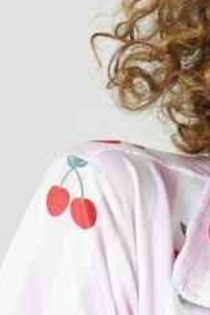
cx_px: 206
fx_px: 2429
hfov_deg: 4.9
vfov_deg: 7.4
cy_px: 349
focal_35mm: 278
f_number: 5.6
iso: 640
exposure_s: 1/40
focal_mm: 42
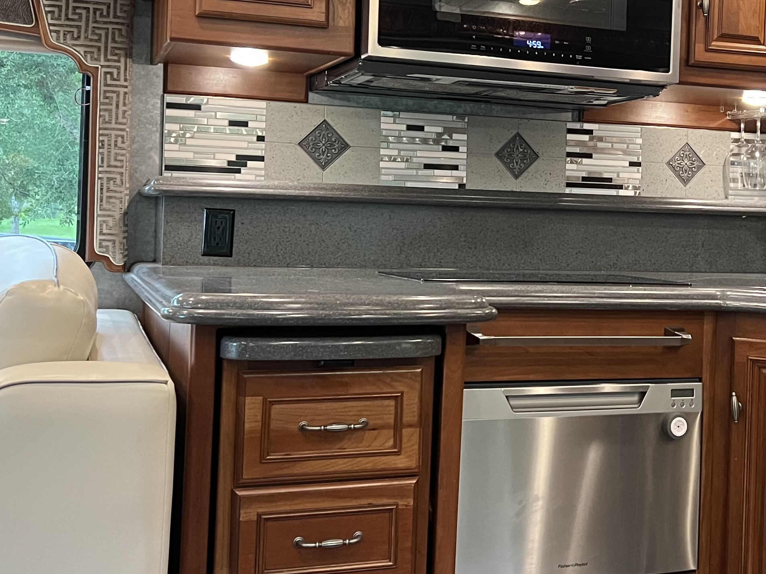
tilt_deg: -0.7
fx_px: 1217
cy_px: 218
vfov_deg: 26.5
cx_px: 585
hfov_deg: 34.1
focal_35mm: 55
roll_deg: -2.0
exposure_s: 1/60
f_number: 1.5
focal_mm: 5.7
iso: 500
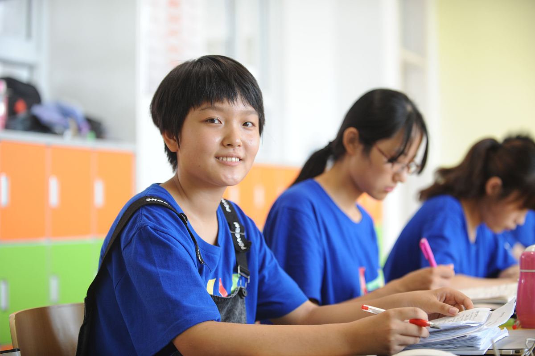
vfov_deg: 19.4
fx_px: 1039
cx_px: 268
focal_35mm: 70
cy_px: 178
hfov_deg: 28.9
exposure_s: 1/125
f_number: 2.8
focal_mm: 70
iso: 640
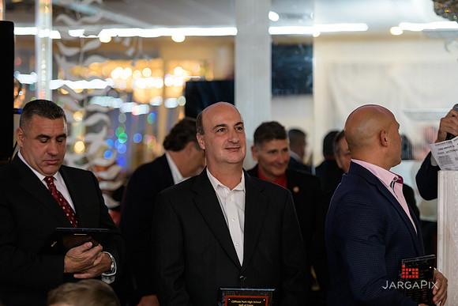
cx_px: 229
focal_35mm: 120
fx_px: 1527
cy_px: 153
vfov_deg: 11.4
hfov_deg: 17.1
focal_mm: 120
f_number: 3.2
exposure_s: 1/125
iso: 1000
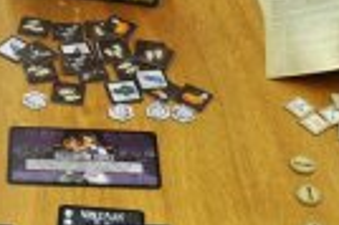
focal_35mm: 103
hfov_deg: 19.8
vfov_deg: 13.1
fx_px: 969
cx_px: 185
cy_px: 217
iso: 640
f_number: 4
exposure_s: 1/60
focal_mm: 18
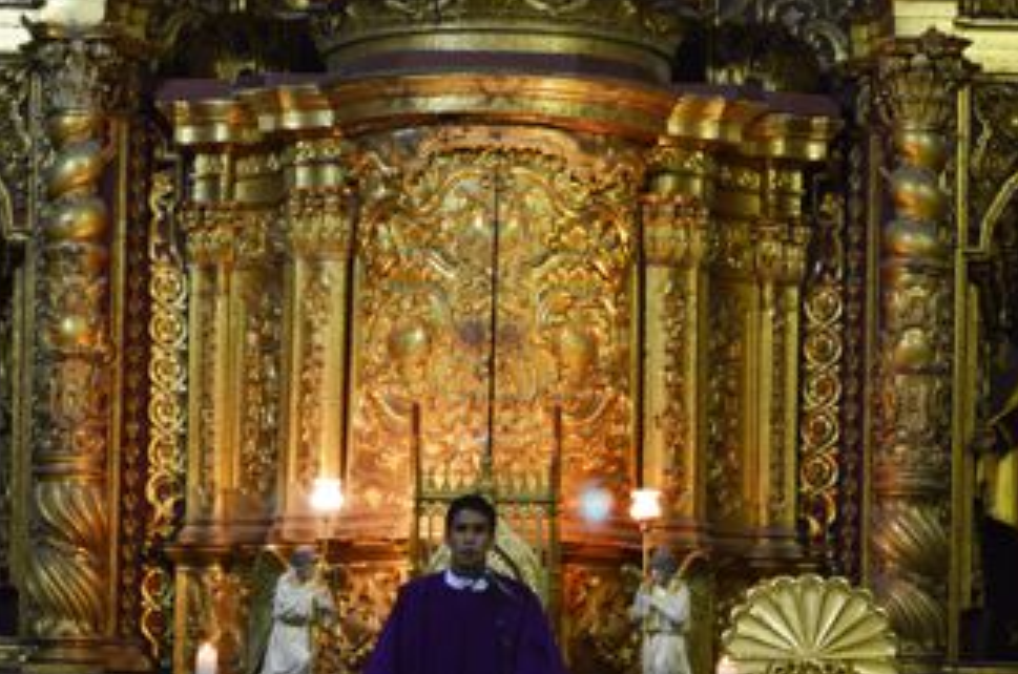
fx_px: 3606
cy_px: 513
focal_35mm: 128
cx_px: 473
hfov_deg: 16.1
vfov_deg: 10.7
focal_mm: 55
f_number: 5.6
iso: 640
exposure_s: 1/15
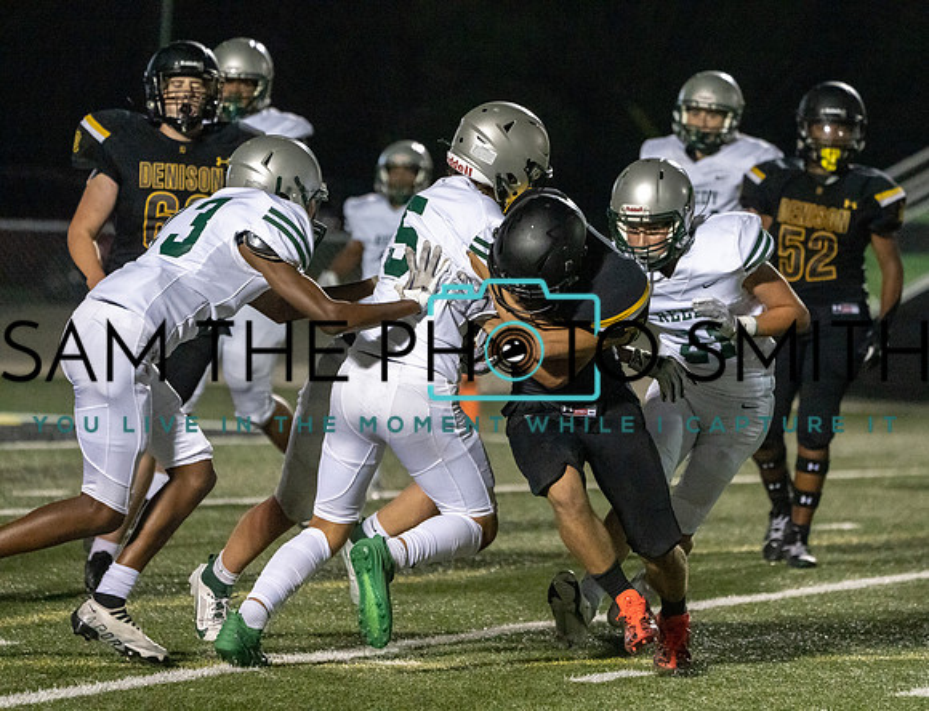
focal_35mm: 300
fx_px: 8120
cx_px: 534
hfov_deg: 6.5
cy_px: 356
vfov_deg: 5.0
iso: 20000
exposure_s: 1/1000
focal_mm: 274
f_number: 5.6
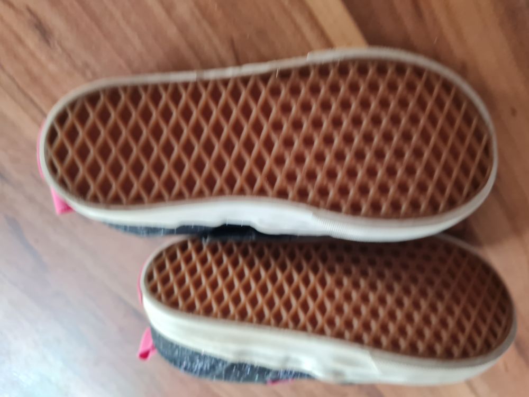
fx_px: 397
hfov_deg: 67.3
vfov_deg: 53.1
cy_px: 198
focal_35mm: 26
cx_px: 264
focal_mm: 5.4
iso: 250
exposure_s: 1/50
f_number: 1.8
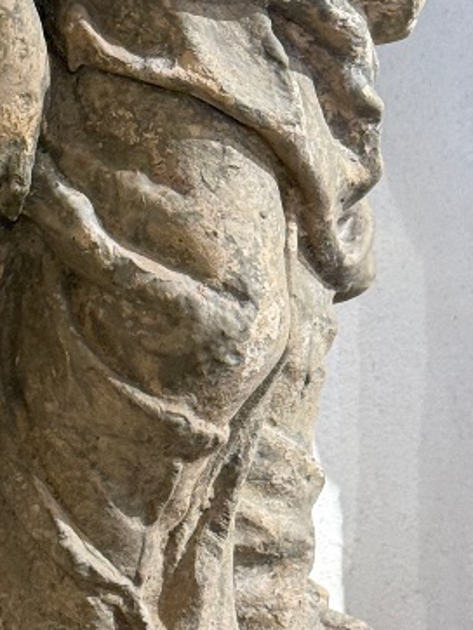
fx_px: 2893
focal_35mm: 159
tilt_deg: -6.9
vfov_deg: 12.2
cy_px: -63
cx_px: 21
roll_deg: -1.2
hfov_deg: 9.3
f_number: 1.78
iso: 250
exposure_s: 1/33
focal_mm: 6.76
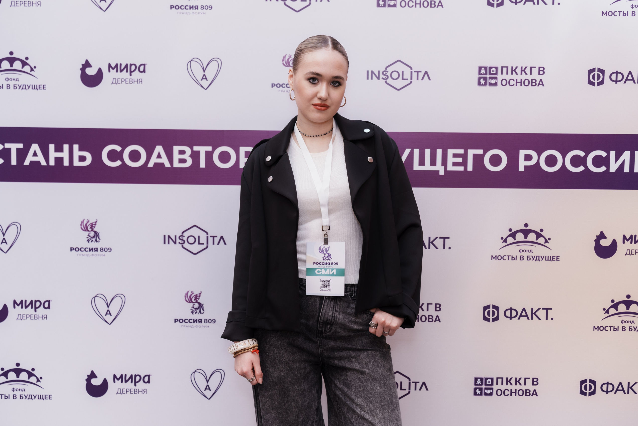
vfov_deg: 23.8
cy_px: 213
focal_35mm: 57
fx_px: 1010
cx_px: 319
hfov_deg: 35.1
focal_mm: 57
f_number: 3.2
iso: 320
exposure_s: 1/160
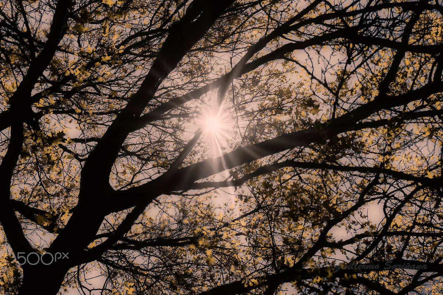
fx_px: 947
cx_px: 222
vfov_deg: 17.7
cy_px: 148
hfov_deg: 26.3
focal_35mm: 77
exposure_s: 1/4000
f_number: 7.1
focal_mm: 50
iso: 1600
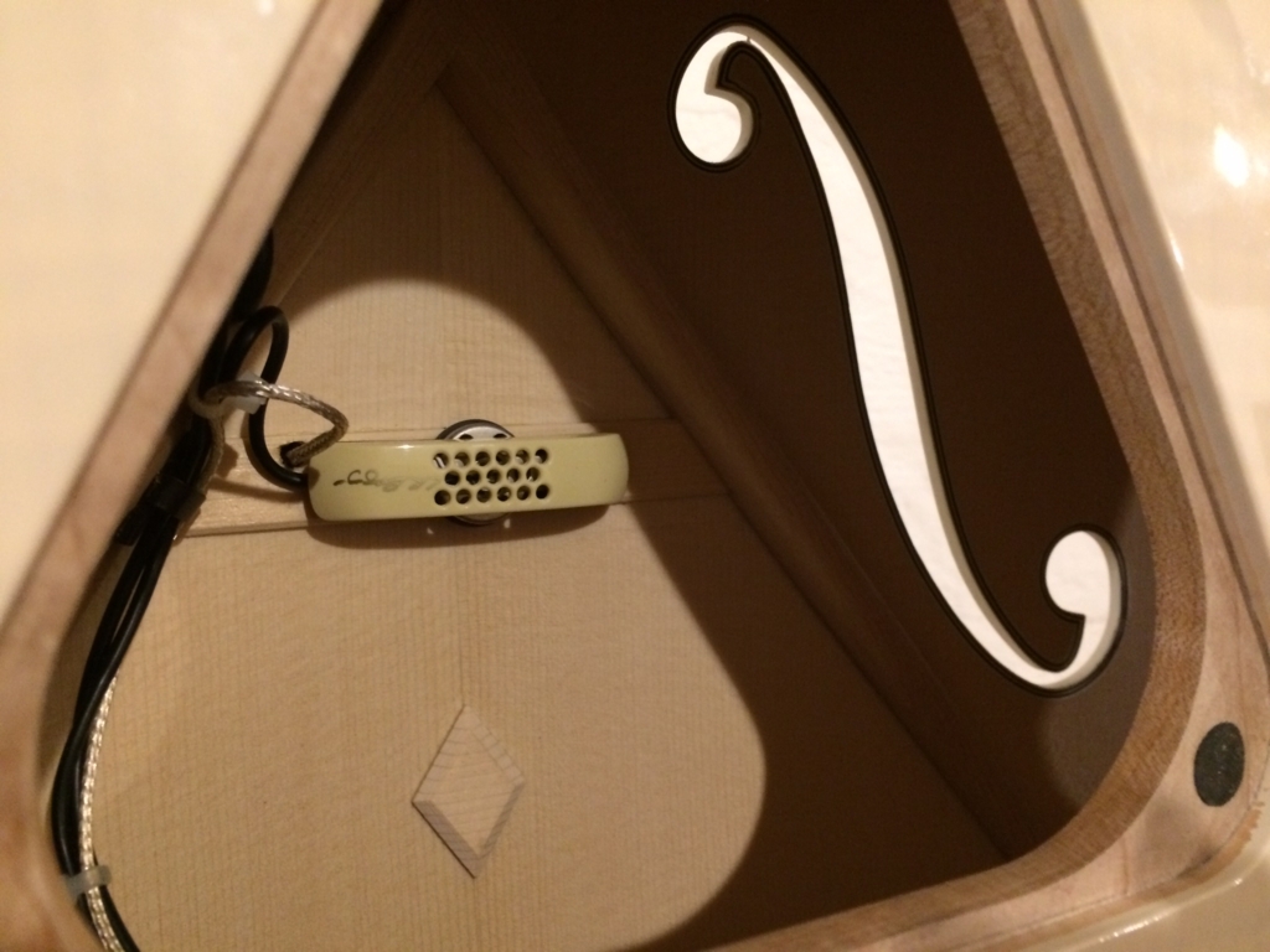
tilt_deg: -5.3
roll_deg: -3.3
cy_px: 476
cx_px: 635
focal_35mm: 29
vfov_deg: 48.2
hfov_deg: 61.7
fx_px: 1064
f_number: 2.2
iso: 320
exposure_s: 1/15
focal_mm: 4.15
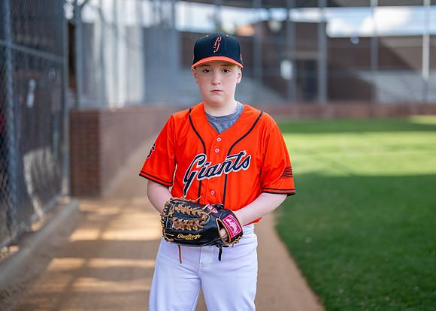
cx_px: 217
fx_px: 694
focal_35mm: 56
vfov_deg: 25.3
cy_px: 149
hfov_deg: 34.9
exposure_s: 1/2000
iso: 125
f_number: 1.2
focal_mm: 50
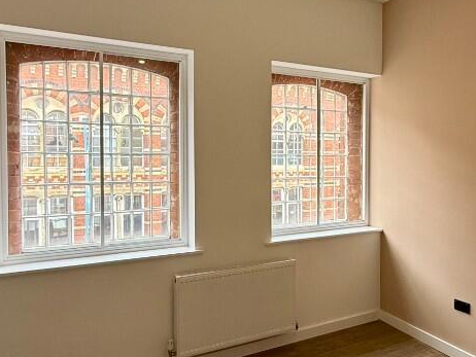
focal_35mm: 31
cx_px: 300
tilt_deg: -1.4
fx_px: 426
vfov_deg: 45.5
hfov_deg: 57.6
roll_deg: -0.4
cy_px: 169
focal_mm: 2.22
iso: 80
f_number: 2.2
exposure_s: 1/99
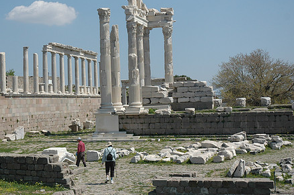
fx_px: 568
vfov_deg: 19.4
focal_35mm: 70
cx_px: 119
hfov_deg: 29.0
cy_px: 68
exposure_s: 1/1600
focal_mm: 35
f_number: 5
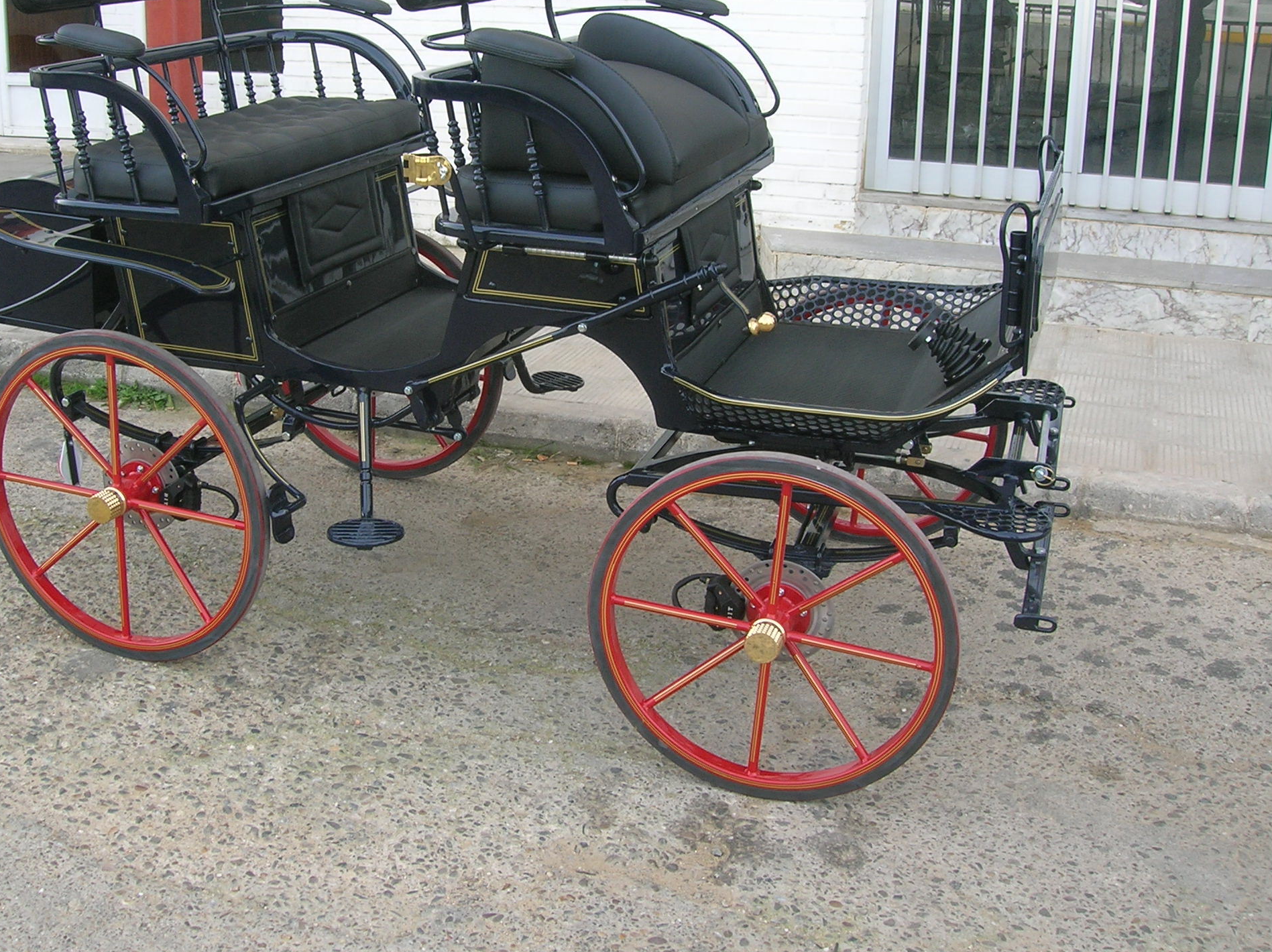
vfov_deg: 35.0
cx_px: 523
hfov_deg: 45.6
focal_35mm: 41
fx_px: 1506
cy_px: 399
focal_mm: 5.7
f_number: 4.9
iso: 50
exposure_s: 1/57.4
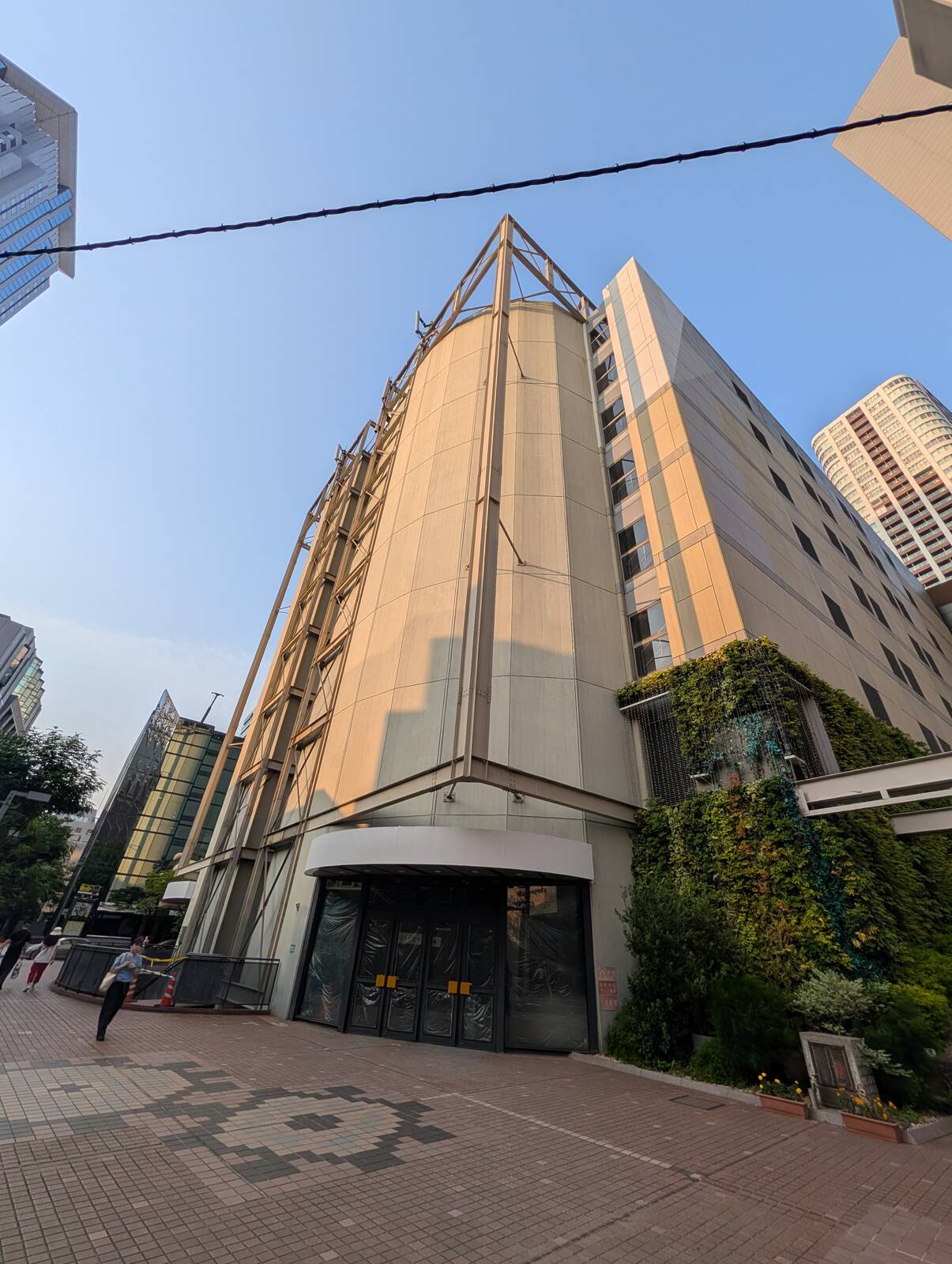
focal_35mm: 12
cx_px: 476
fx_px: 439
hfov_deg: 94.6
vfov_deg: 110.5
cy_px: 632
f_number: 1.7
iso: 51
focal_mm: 2.02
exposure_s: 1/2088
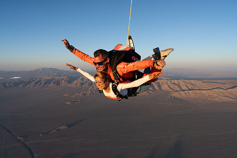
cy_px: 79
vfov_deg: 53.2
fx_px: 158
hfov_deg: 73.7
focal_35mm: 24
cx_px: 118
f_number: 7.1
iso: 1250
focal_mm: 24
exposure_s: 1/2000
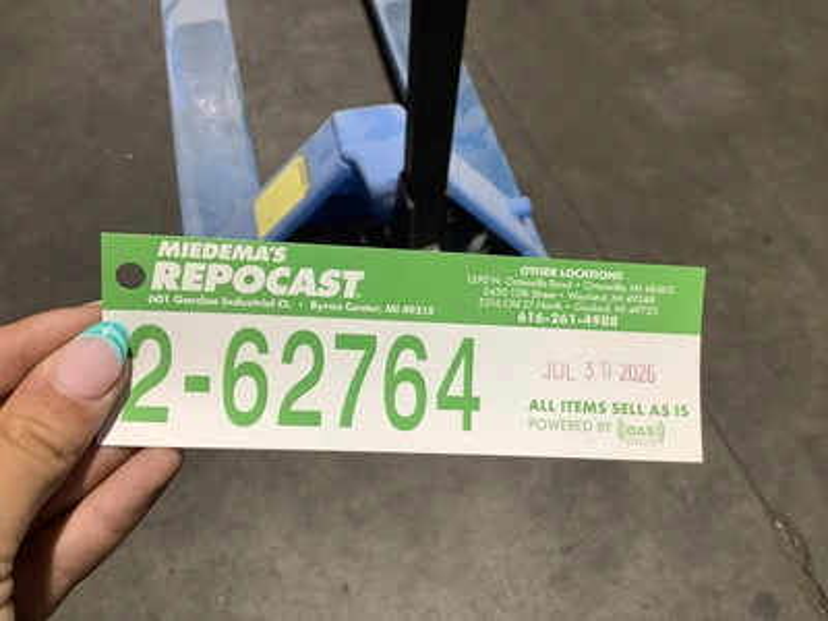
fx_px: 742
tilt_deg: -53.6
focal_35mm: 31
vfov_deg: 45.4
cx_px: 414
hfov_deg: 58.4
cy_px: 310
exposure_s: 1/60
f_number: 2.4
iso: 100
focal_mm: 3.3
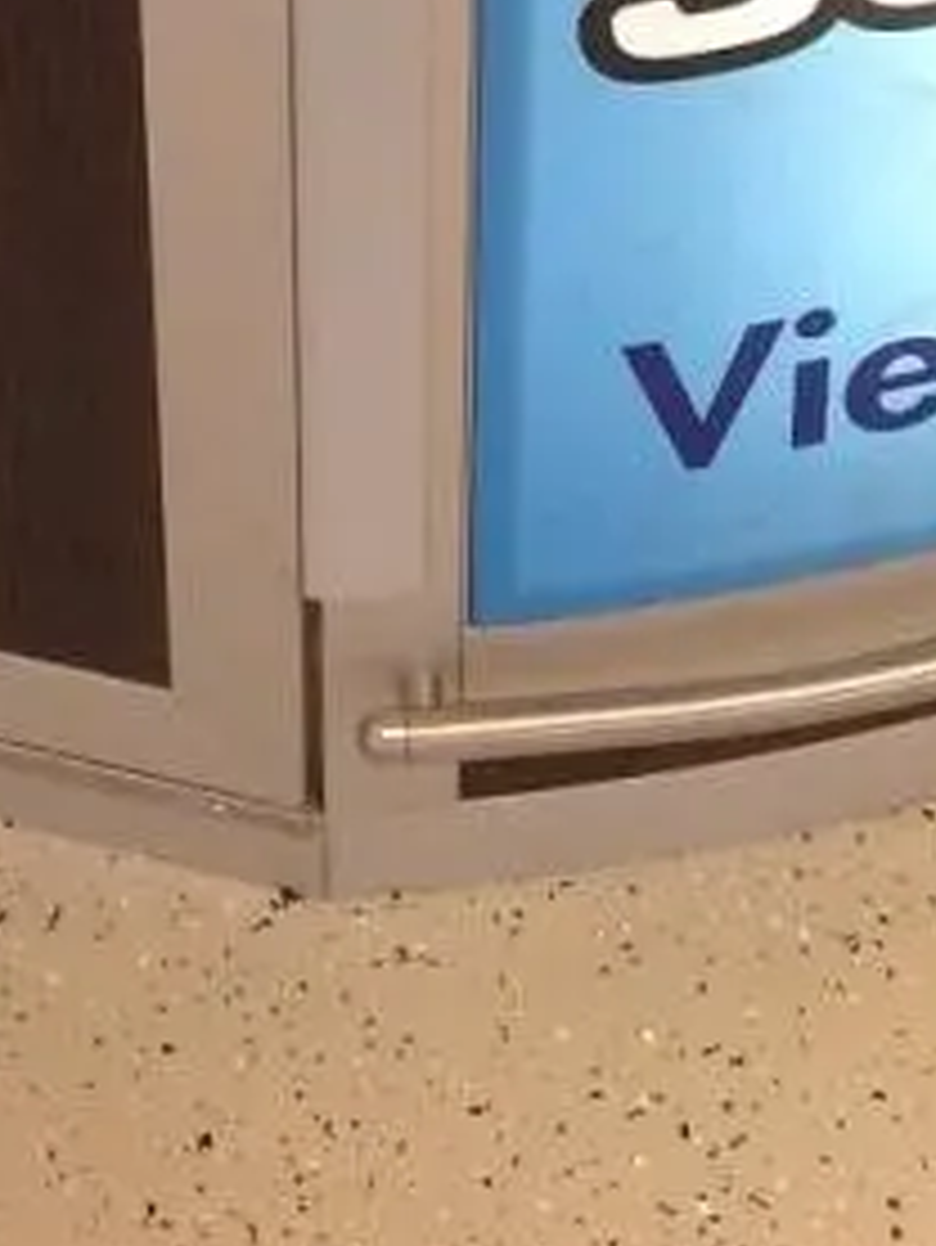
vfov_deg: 14.6
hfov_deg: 11.5
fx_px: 4647
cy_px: -367
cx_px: 382
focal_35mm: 129
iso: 125
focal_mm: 4.28
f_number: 2.4
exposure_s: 1/120
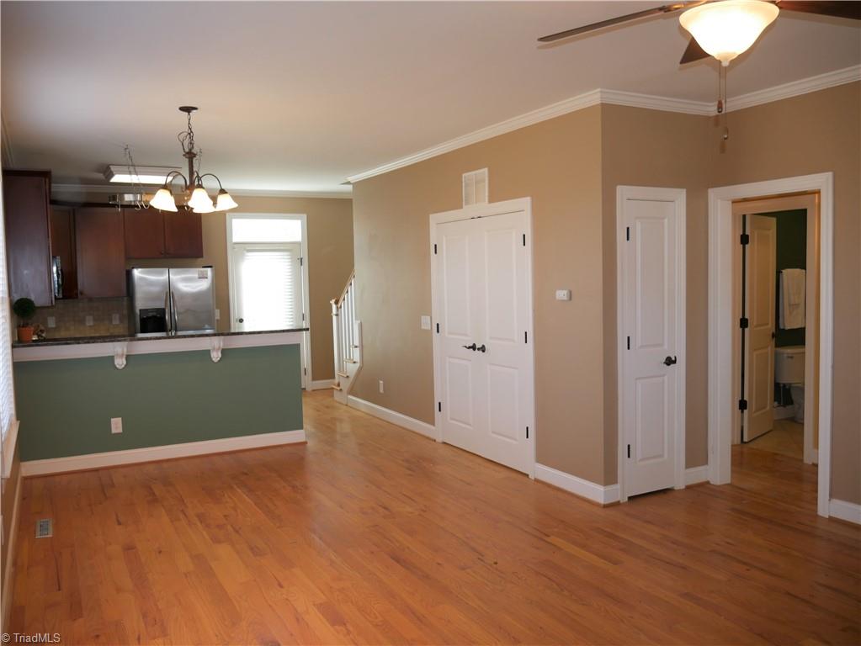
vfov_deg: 49.8
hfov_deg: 63.4
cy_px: 323
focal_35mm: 28
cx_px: 430
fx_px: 697
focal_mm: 14
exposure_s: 1/60
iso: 250
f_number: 3.5
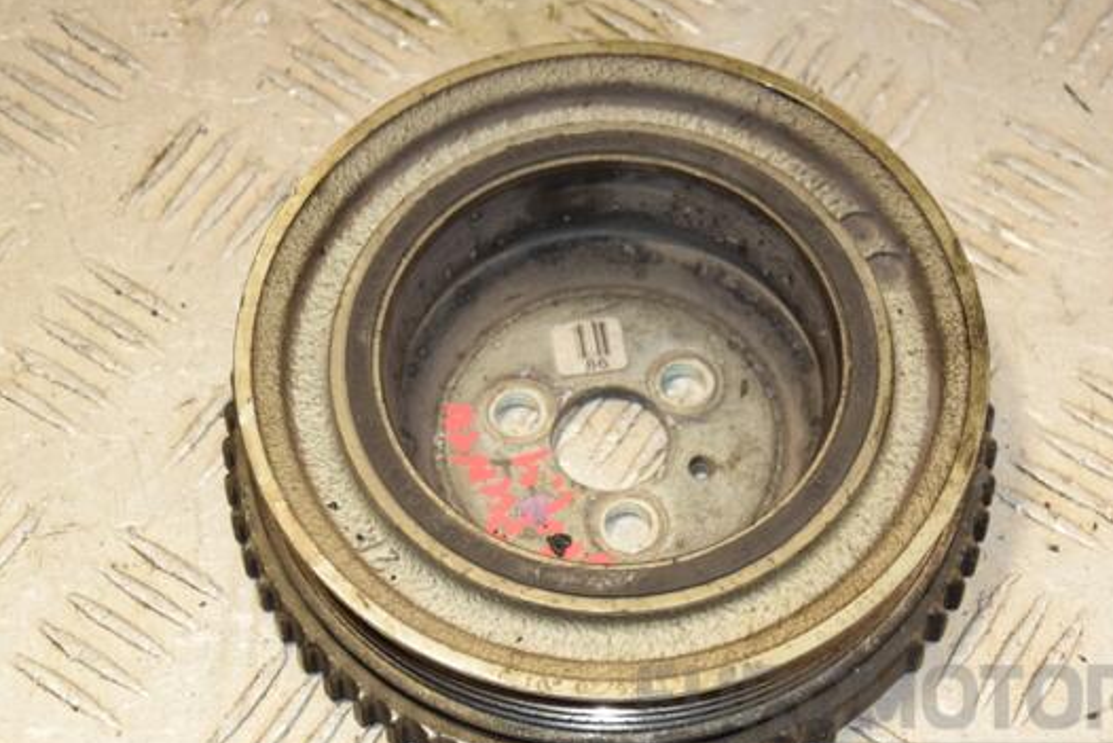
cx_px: 597
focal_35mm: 106
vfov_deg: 12.9
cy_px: 415
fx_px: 3278
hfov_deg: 19.3
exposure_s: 1/200
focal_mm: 62
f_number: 6.3
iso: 800
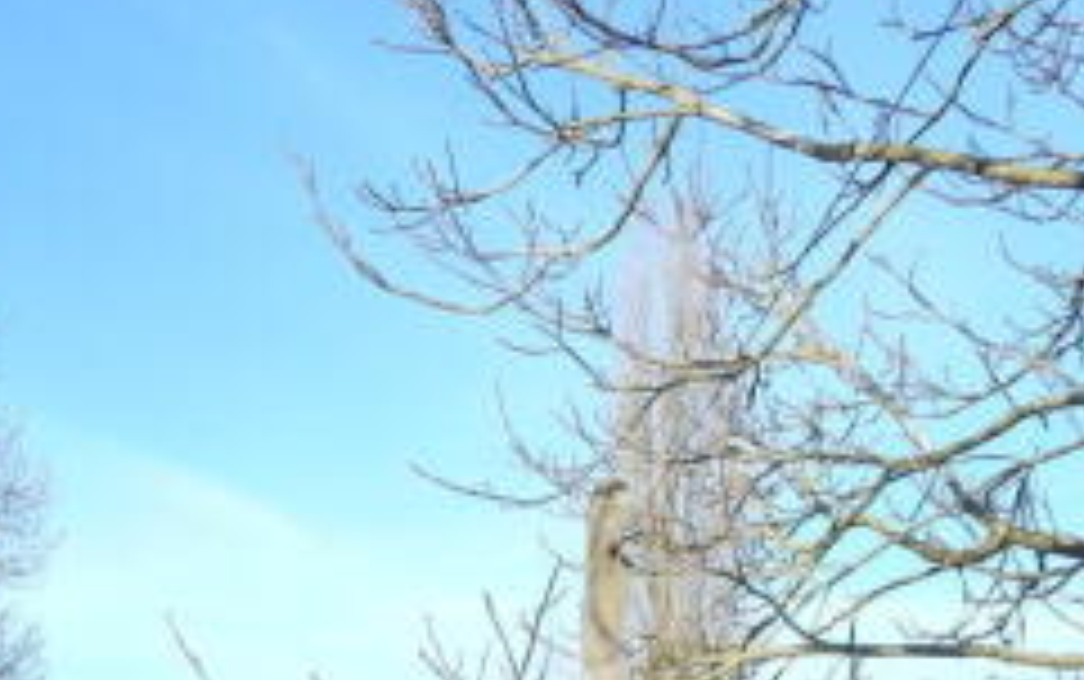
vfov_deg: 18.5
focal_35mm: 64
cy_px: 957
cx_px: 169
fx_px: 1892
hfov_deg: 30.9
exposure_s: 1/800
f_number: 3.1
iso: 125
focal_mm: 4.5
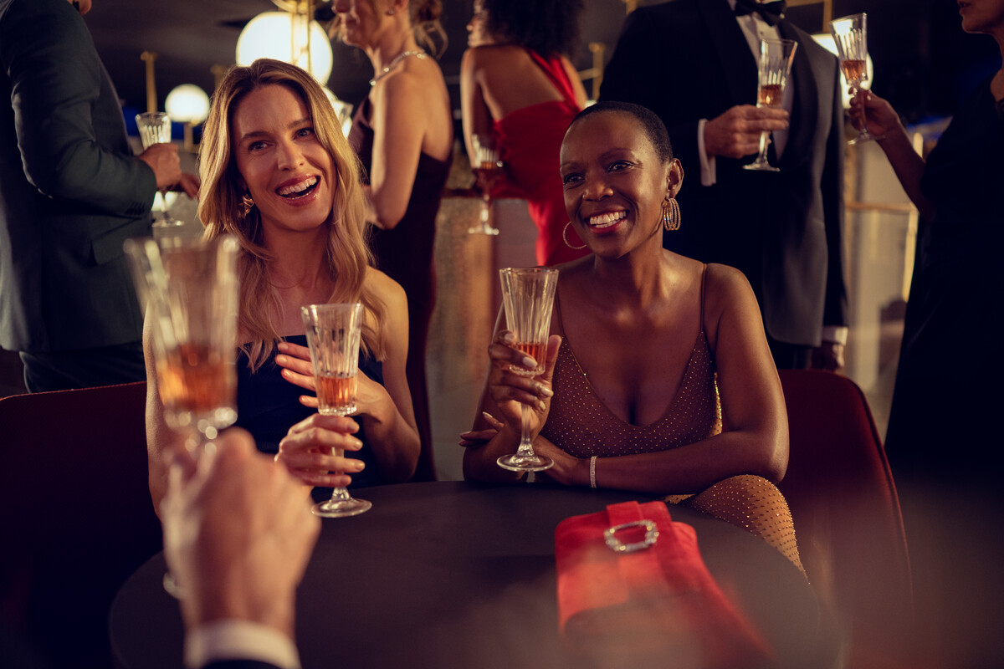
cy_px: 334
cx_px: 502
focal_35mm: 35
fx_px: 976
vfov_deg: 37.9
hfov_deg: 54.4
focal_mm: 35
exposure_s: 1/200
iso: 1250
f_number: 2
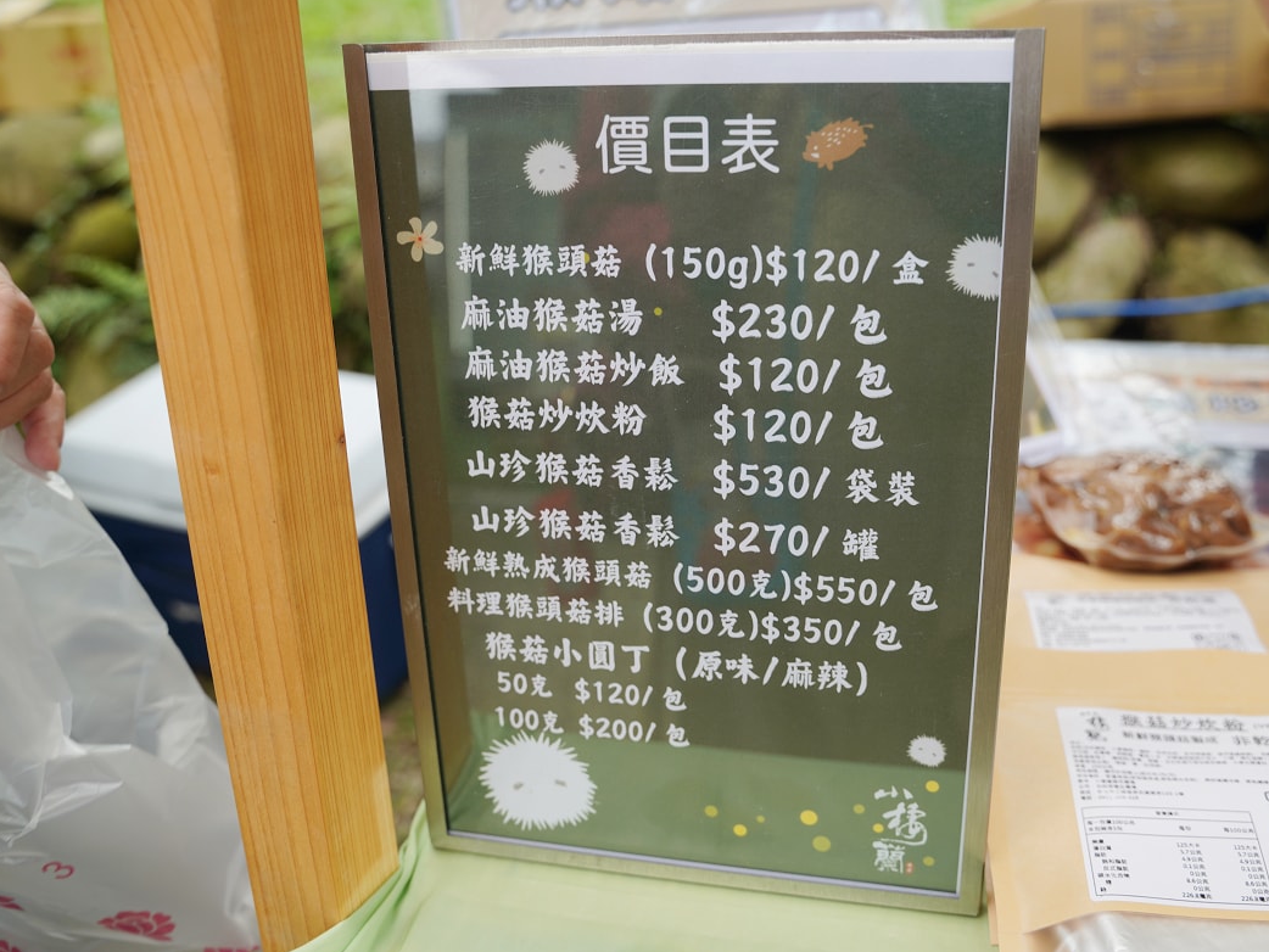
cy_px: 482
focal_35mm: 31
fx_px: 1137
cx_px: 723
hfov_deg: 58.1
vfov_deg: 45.5
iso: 100
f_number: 4.5
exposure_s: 1/80
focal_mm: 28
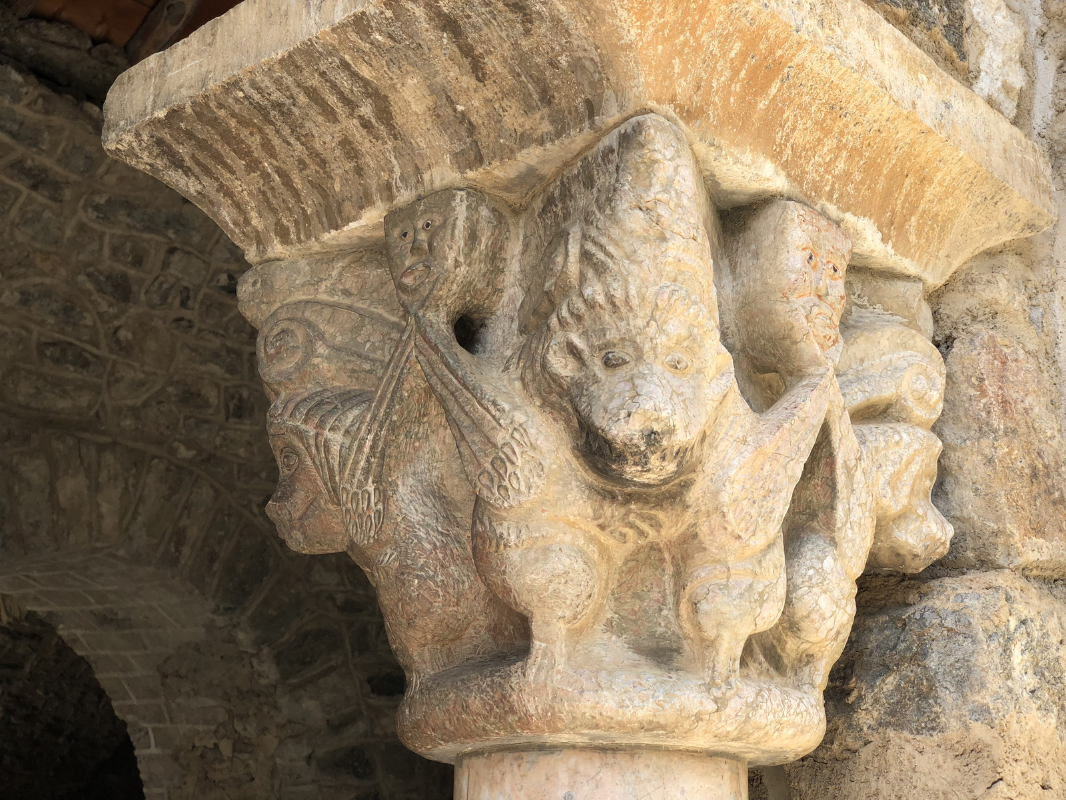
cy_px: 400
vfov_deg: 28.0
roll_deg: +0.9
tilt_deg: +20.0
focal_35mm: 52
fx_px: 1601
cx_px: 533
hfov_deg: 36.8
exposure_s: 1/252
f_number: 2.4
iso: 16
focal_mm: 6
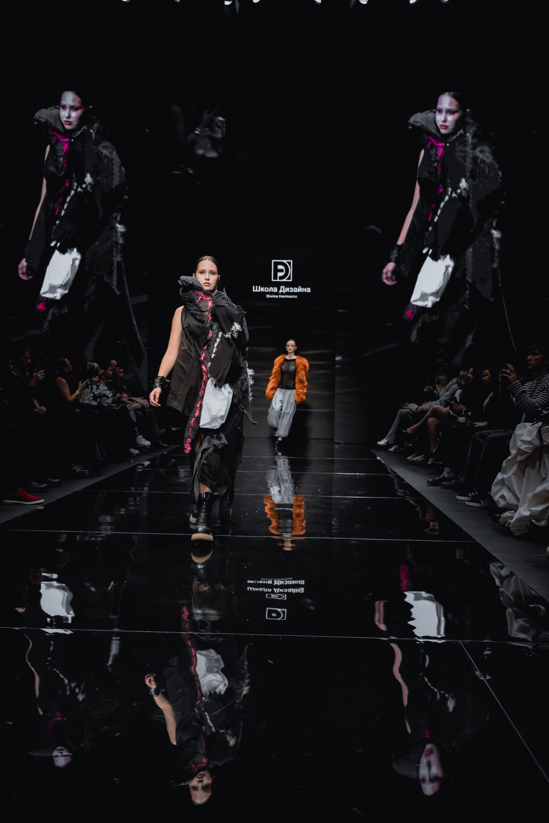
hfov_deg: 37.9
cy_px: 412
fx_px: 801
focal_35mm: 35
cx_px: 274
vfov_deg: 54.4
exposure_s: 1/250
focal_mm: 35
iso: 2000
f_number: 4.5
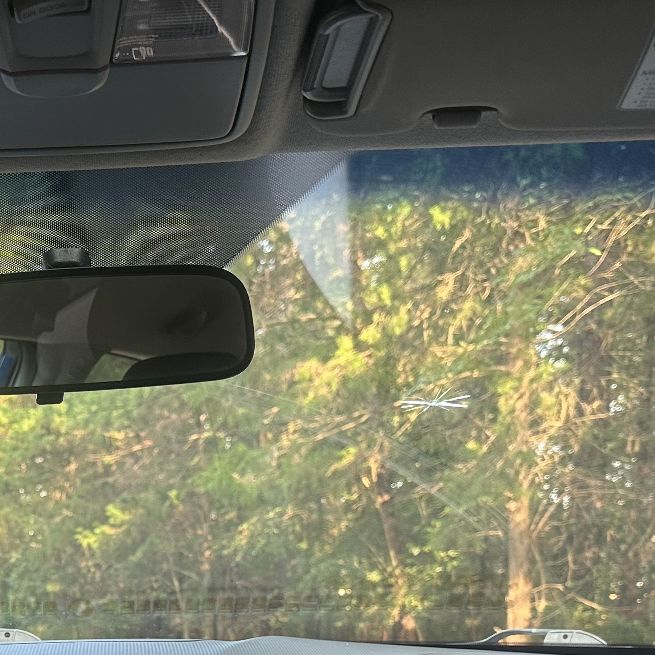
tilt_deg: -5.6
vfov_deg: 24.7
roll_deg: +0.8
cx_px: 29
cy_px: 721
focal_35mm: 65
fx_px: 1391
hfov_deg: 25.4
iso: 160
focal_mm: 6.86
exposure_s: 1/121
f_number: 1.78
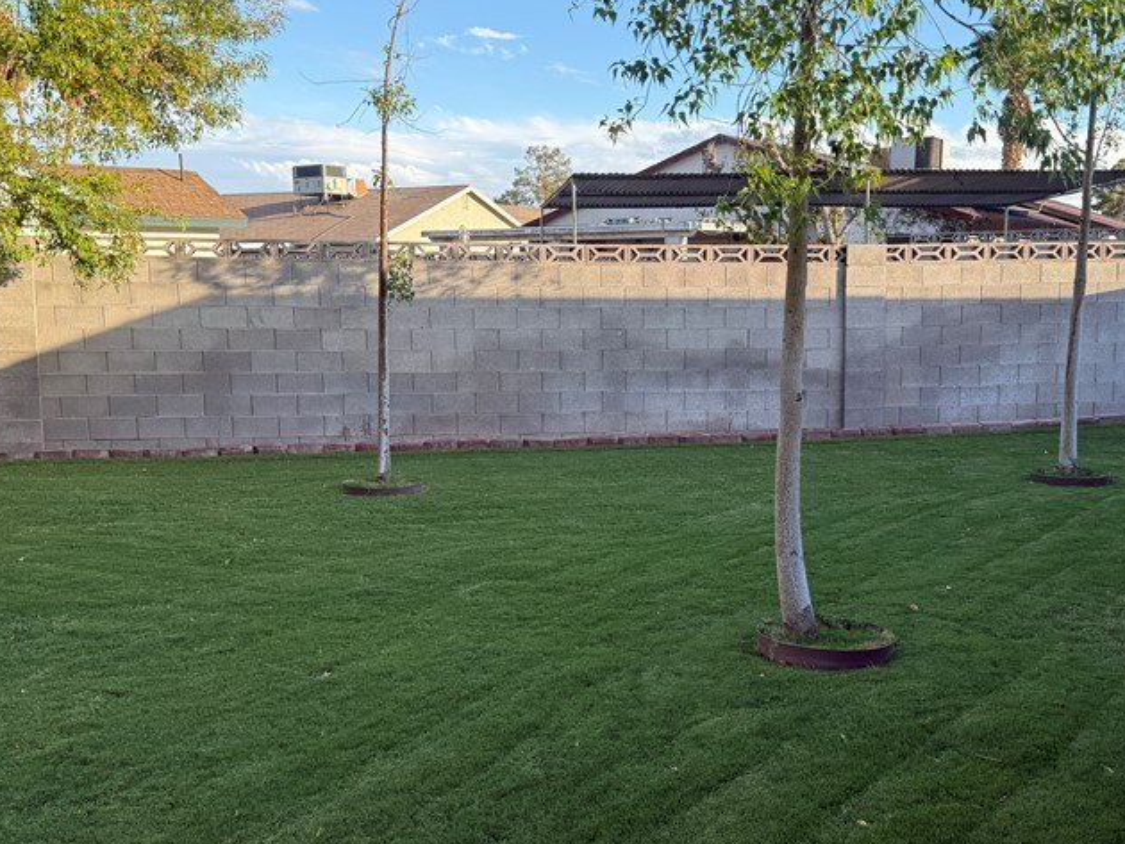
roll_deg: -0.2
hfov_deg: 47.8
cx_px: 620
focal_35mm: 39
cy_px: 455
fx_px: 1268
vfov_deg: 36.8
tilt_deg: -7.3
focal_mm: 6.76
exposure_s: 1/1385
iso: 100
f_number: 1.78
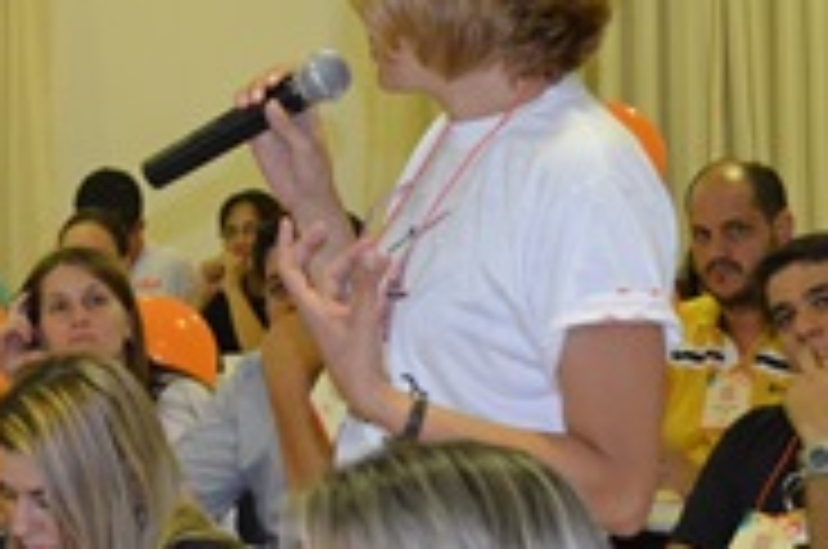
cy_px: 263
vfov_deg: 11.7
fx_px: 2686
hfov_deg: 17.3
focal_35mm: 117
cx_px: 72
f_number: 4.8
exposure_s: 1/60
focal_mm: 32
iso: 2800
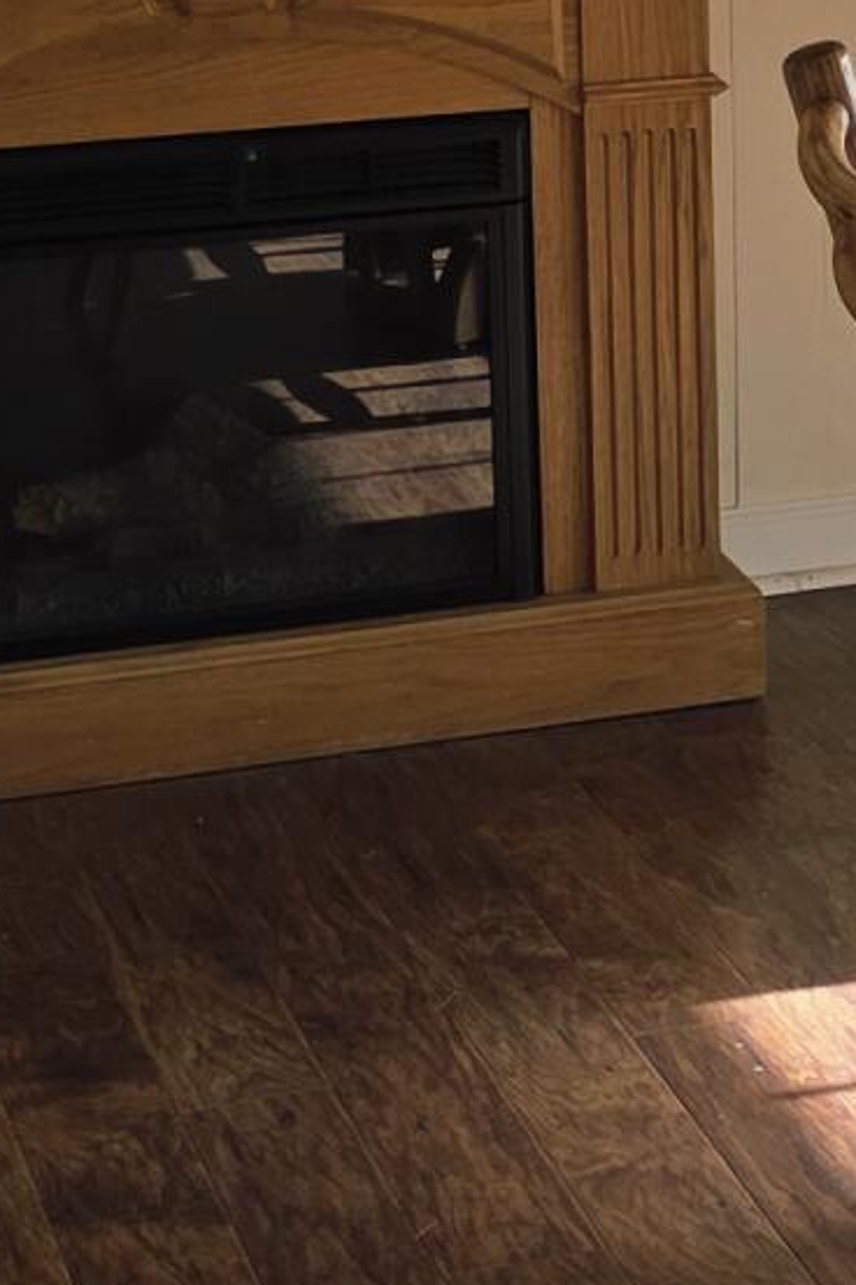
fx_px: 4636
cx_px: 1375
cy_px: -47
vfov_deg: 15.4
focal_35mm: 130
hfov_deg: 10.1
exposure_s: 1/359
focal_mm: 6.3
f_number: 1.7
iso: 64
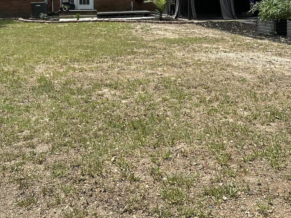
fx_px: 437
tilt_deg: -8.1
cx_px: 134
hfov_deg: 36.8
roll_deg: -0.1
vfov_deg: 27.4
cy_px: 40
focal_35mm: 52
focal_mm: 6.86
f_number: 1.78
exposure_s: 1/3472
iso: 80
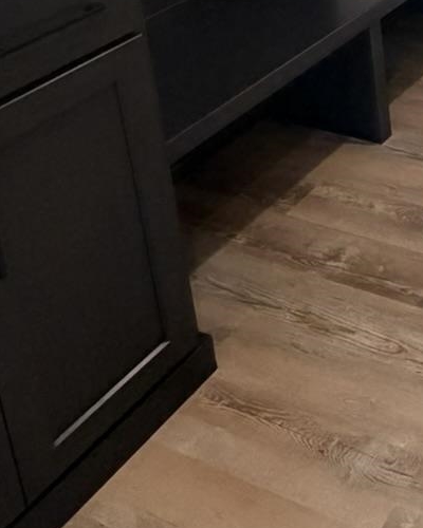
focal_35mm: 56
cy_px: -150
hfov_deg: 23.2
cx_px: 590
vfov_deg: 28.0
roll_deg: +2.2
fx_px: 876
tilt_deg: -15.6
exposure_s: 1/120
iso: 320
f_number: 2.2
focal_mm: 2.22
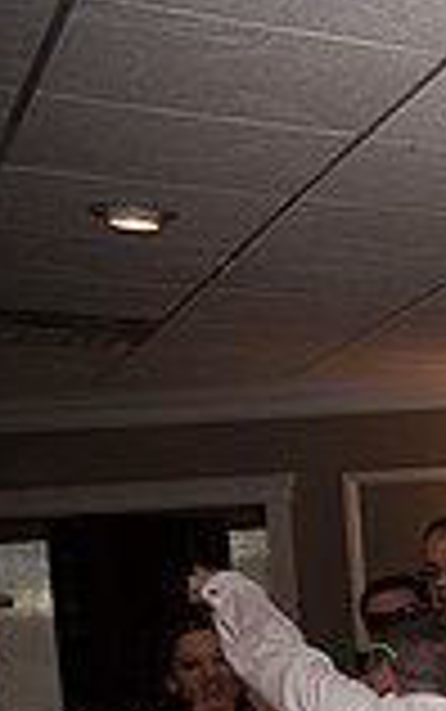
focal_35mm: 90
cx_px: 1252
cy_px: 853
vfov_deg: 21.4
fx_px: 1747
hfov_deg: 10.9
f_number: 4
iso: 2000
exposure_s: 1/200
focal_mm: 24
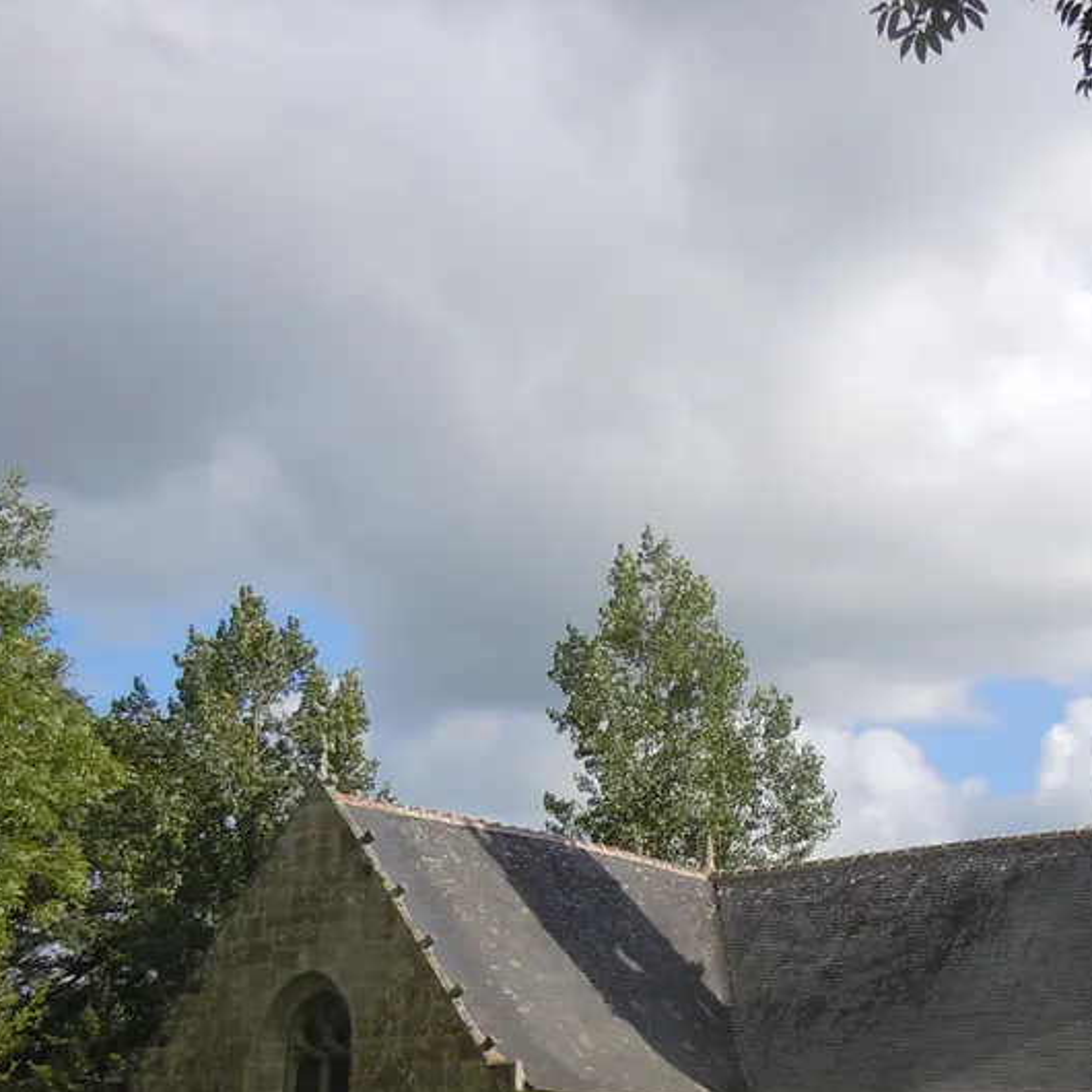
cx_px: 777
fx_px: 2284
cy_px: 872
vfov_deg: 26.4
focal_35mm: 64
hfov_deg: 26.6
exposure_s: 1/1000
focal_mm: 5.4
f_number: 3.5
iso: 100
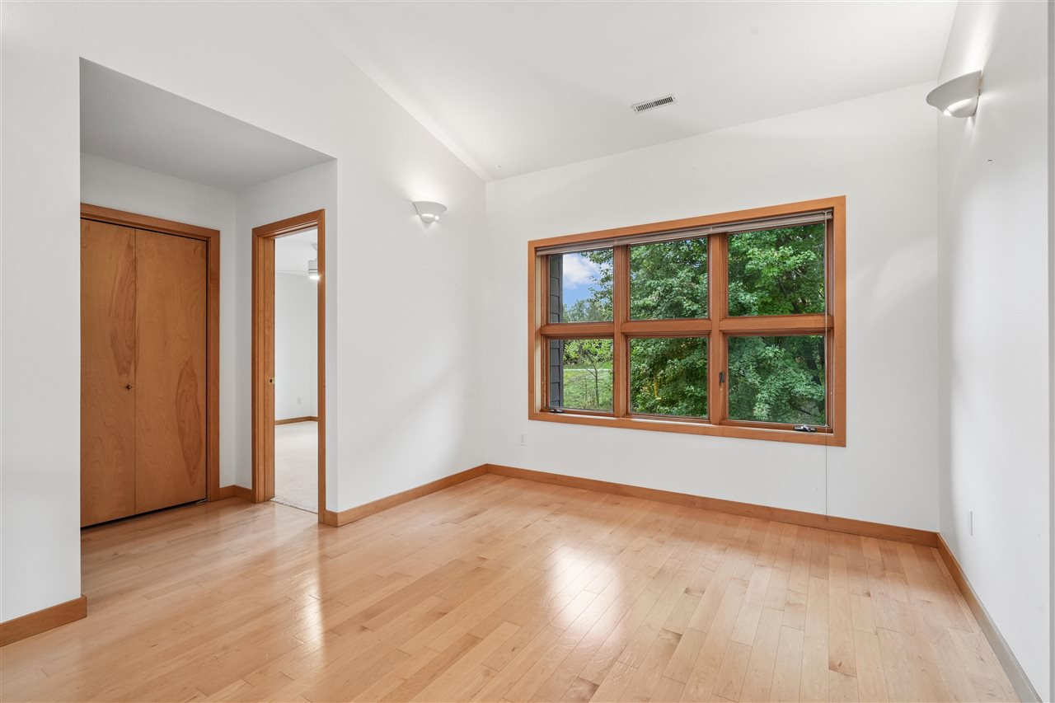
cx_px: 528
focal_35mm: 16
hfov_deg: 96.7
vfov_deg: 73.7
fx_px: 469
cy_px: 352
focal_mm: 16
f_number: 10
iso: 400
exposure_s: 1/8
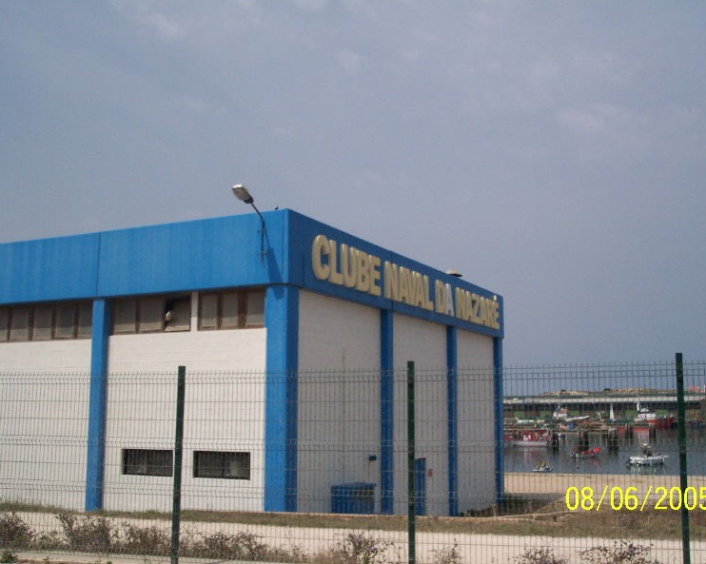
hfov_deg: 45.8
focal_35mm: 40
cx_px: 370
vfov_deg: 37.3
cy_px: 284
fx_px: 835
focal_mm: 8
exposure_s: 1/1000
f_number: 4.8
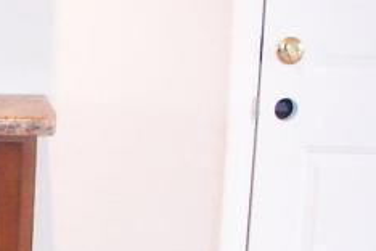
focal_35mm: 172
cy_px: 348
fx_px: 1796
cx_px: -342
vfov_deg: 7.9
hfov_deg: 11.0
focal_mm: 7.5
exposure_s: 1/30
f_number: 2.8
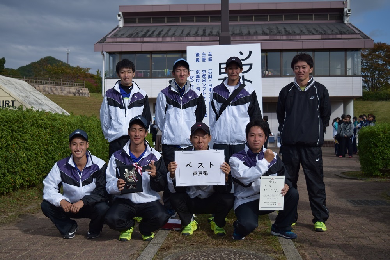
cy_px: 130
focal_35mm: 45
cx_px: 195
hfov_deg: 43.6
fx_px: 487
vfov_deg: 29.8
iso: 200
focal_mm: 30
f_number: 4.2
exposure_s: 1/2500
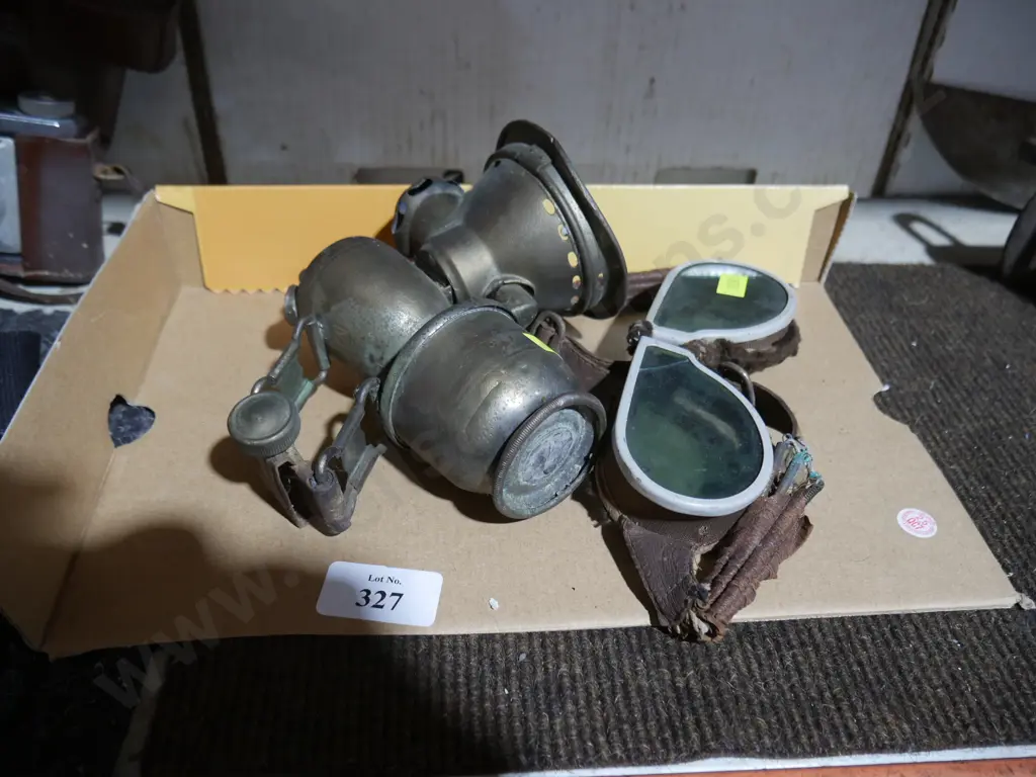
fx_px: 838
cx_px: 518
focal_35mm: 28
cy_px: 388
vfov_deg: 49.7
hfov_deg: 63.4
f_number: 3.5
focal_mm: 14
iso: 640
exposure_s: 1/60
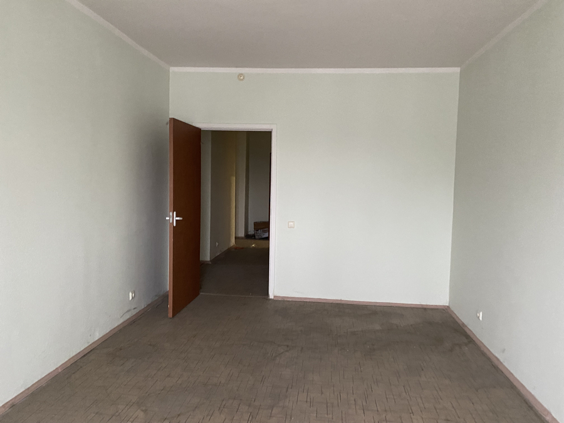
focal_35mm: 26
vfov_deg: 53.1
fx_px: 424
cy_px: 212
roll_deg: -1.6
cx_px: 282
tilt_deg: +1.2
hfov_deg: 67.3
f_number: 1.8
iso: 500
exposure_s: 1/40
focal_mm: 4.25
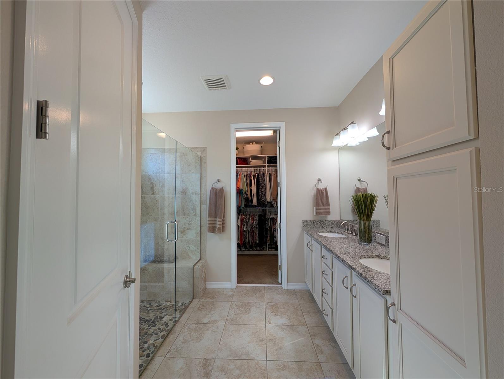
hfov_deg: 110.5
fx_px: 175
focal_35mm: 12
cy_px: 190
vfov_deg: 94.6
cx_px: 252
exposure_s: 1/191
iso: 63
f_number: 1.7
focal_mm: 2.02
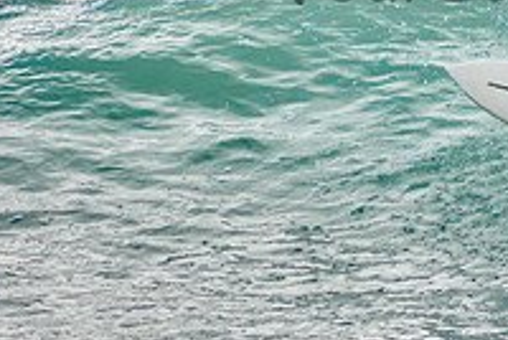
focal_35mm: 1736
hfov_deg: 1.2
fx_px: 24533
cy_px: -57
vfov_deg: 0.8
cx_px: 546
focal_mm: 400
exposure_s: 1/2000
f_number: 5.6
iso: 280
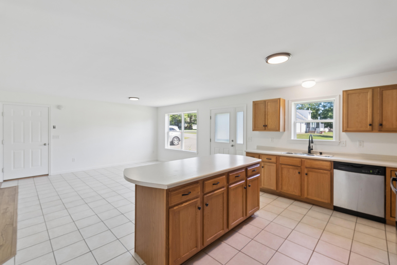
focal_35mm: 16
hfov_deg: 96.7
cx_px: 198
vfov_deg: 73.8
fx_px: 177
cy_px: 132
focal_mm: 16
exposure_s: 1/10
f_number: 8
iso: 320
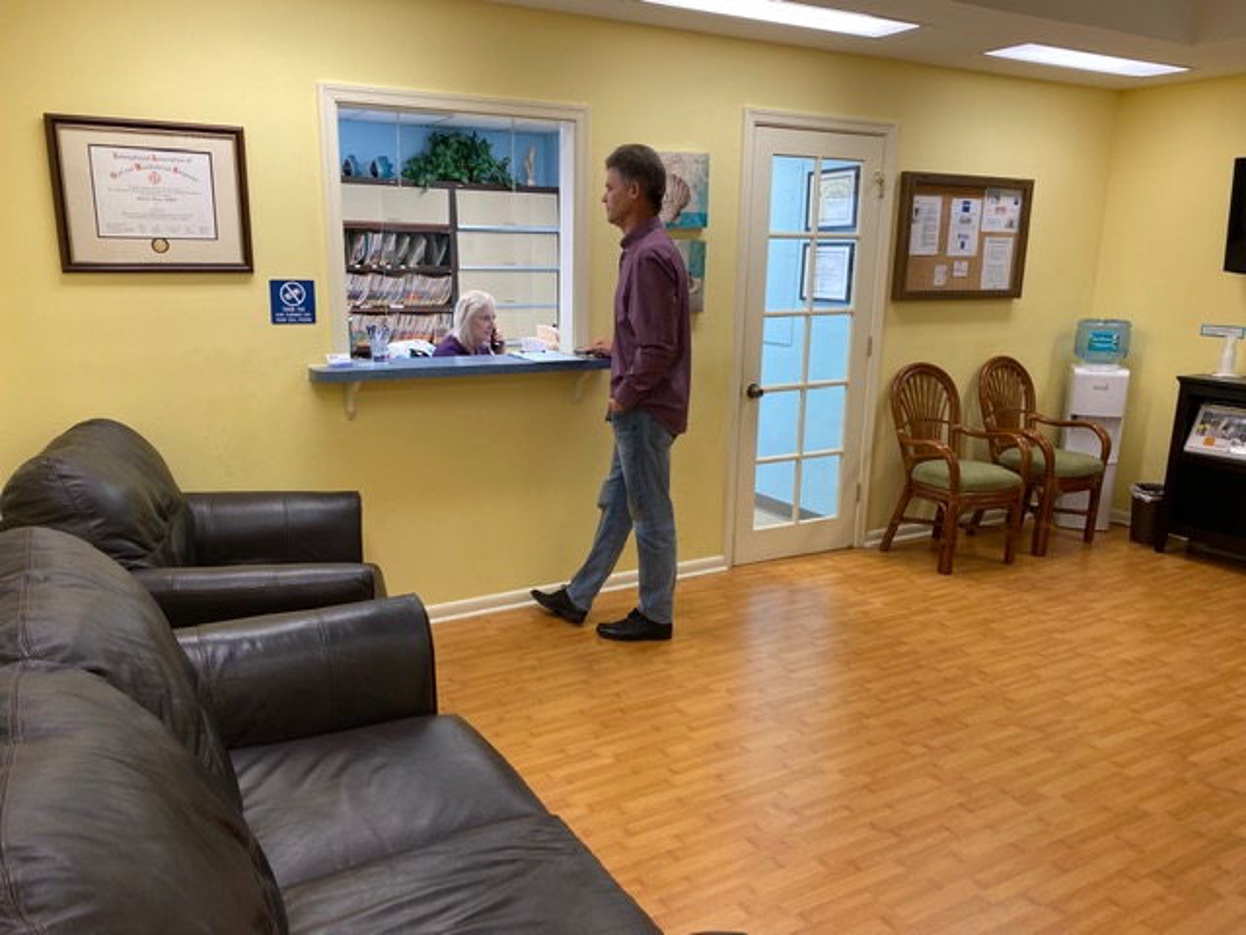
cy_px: 468
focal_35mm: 26
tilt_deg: -13.6
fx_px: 936
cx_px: 623
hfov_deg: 67.3
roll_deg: -1.2
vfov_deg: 53.1
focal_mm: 4.25
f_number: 1.8
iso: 64
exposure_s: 1/60
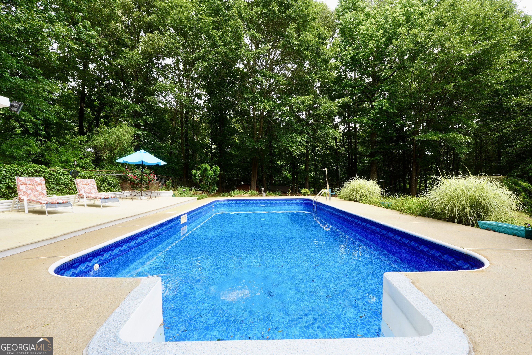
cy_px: 178
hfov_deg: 100.4
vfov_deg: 77.3
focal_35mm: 15
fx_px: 222
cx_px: 266
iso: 100
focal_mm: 10
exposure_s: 1/100
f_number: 6.3
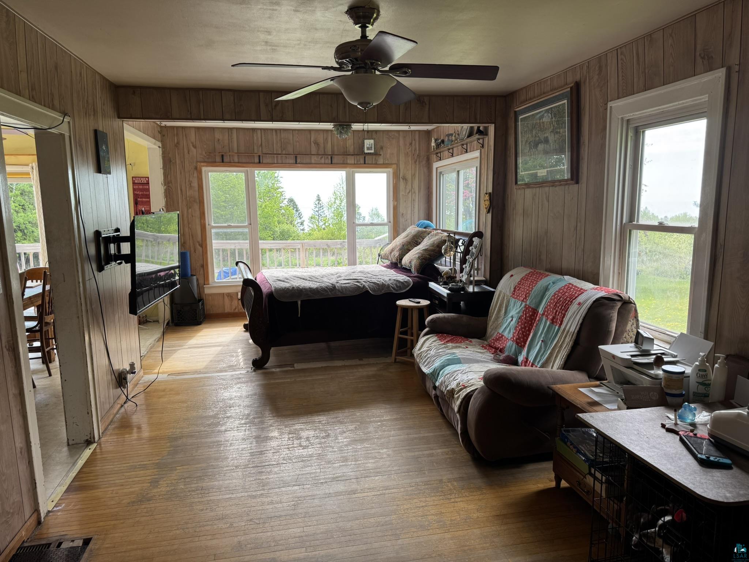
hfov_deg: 71.6
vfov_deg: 56.8
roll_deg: +0.0
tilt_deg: -9.3
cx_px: 374
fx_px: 519
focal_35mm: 24
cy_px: 281
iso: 64
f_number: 1.78
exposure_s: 1/200
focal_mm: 6.76
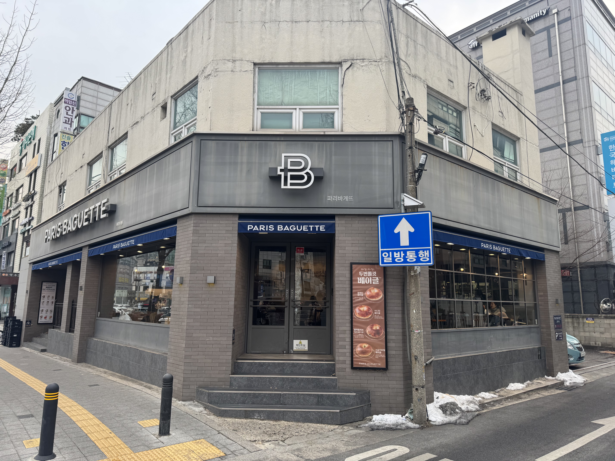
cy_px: 230
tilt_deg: +8.0
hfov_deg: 71.6
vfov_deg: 56.8
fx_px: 426
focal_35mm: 24
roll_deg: -0.3
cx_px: 308
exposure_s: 1/876
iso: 80
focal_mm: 6.76
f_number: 1.78
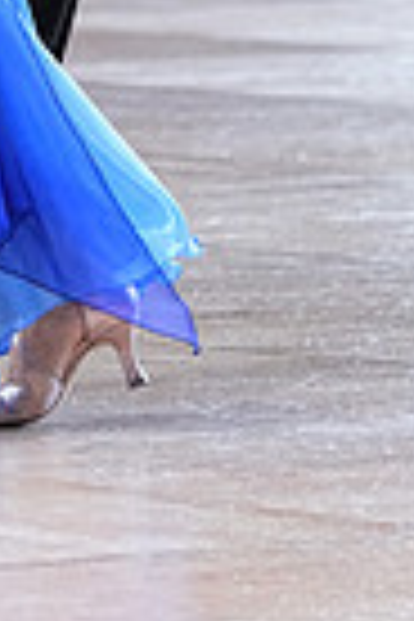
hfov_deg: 2.5
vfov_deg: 3.7
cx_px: -227
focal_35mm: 551
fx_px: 9504
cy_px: -585
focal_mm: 131
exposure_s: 1/400
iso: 2000
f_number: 4
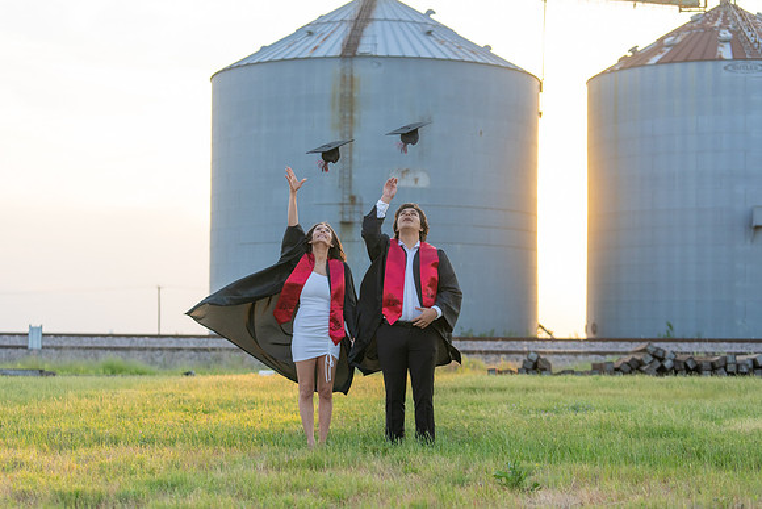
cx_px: 372
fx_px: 1583
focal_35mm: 75
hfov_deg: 27.1
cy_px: 261
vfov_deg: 18.2
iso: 640
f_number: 3.2
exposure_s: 1/1000
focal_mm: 70
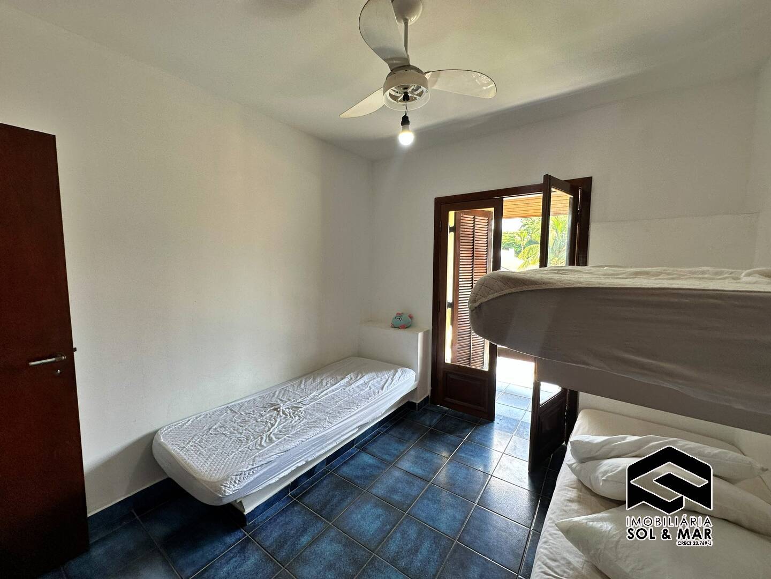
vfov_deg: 85.7
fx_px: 312
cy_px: 290
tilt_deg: -4.8
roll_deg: -0.5
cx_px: 386
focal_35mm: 14
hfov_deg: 102.1
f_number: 2.2
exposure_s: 1/120
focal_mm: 2.22
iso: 100
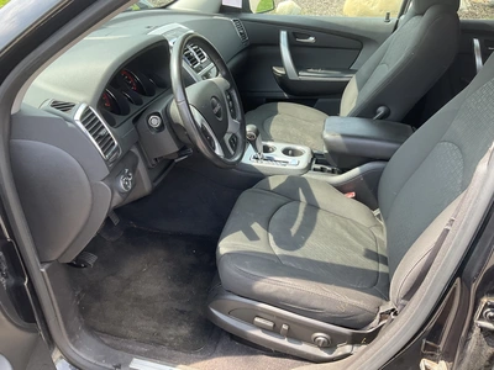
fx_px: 414
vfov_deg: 48.2
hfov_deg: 61.7
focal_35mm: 29
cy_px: 185
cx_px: 247
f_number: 1.8
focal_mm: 3
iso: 25
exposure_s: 1/122
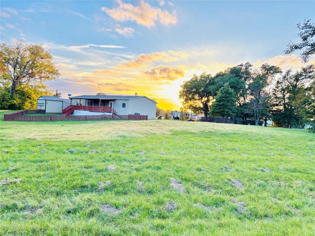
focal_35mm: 26
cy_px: 118
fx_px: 237
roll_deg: -4.4
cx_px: 158
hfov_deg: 67.3
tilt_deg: -0.3
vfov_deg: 53.1
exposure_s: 1/162
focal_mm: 5.96
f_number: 1.6
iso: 64
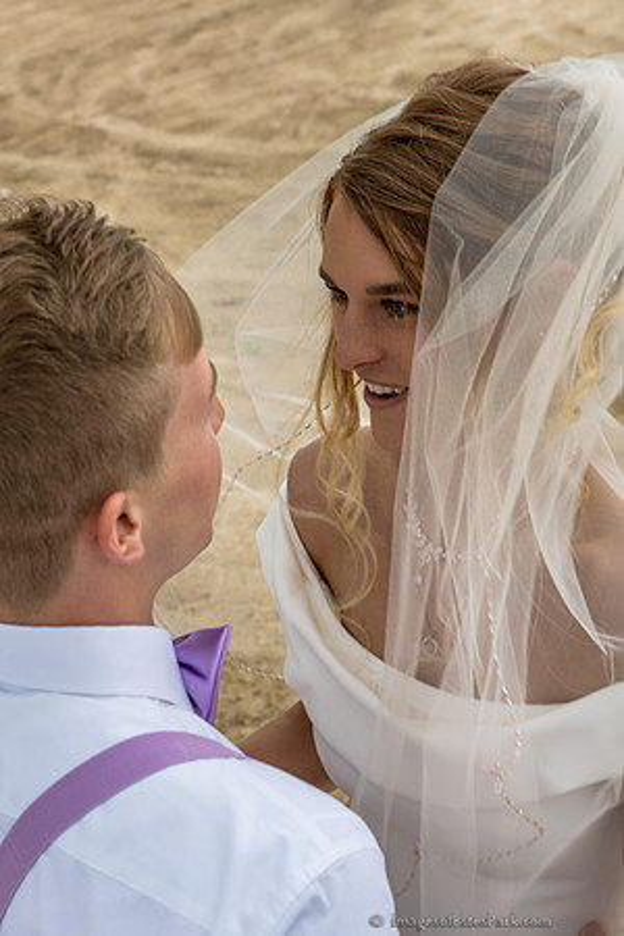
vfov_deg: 39.6
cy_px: 468
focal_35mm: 50
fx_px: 1300
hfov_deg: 27.0
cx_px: 312
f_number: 8
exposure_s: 1/100
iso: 100
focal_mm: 50
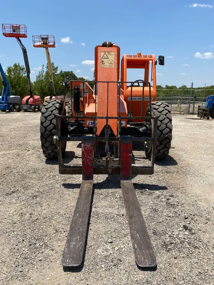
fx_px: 214
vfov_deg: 67.3
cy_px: 142
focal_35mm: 26
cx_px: 107
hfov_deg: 53.1
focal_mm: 4.25
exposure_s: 1/3401
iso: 32
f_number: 1.8
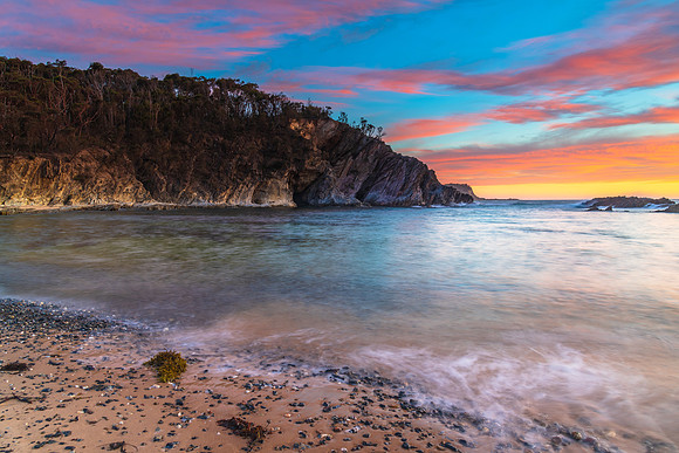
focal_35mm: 24
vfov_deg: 53.2
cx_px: 340
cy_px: 226
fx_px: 453
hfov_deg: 73.7
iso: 100
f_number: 8
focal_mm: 24
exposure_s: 2
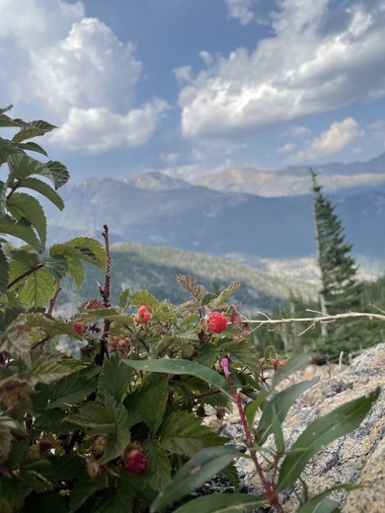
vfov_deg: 67.3
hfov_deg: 53.1
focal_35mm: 26
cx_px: 192
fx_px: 386
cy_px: 256
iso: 32
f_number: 1.6
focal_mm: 4.2
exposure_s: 1/2618
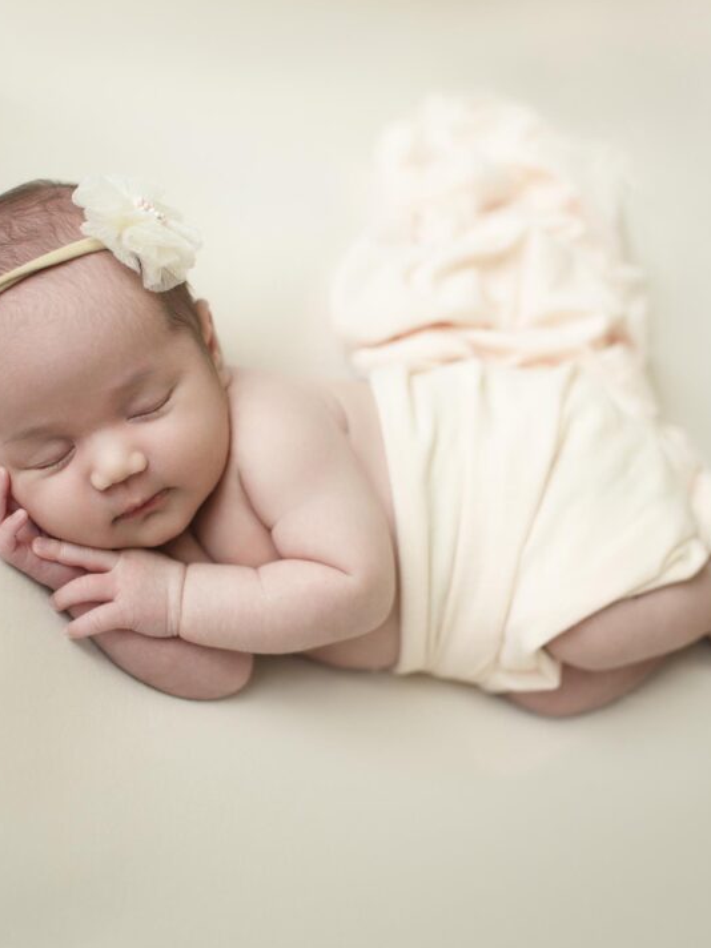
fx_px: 1397
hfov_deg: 28.5
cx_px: 298
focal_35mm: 51
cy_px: 471
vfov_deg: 37.5
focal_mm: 35
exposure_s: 1/200
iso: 320
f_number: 2.5
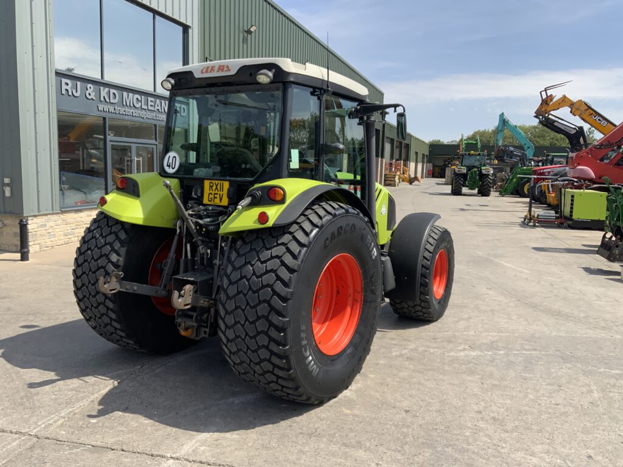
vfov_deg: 48.2
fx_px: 522
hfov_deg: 61.7
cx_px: 312
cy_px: 234
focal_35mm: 29
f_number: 1.8
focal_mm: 3
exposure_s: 1/1490
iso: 16
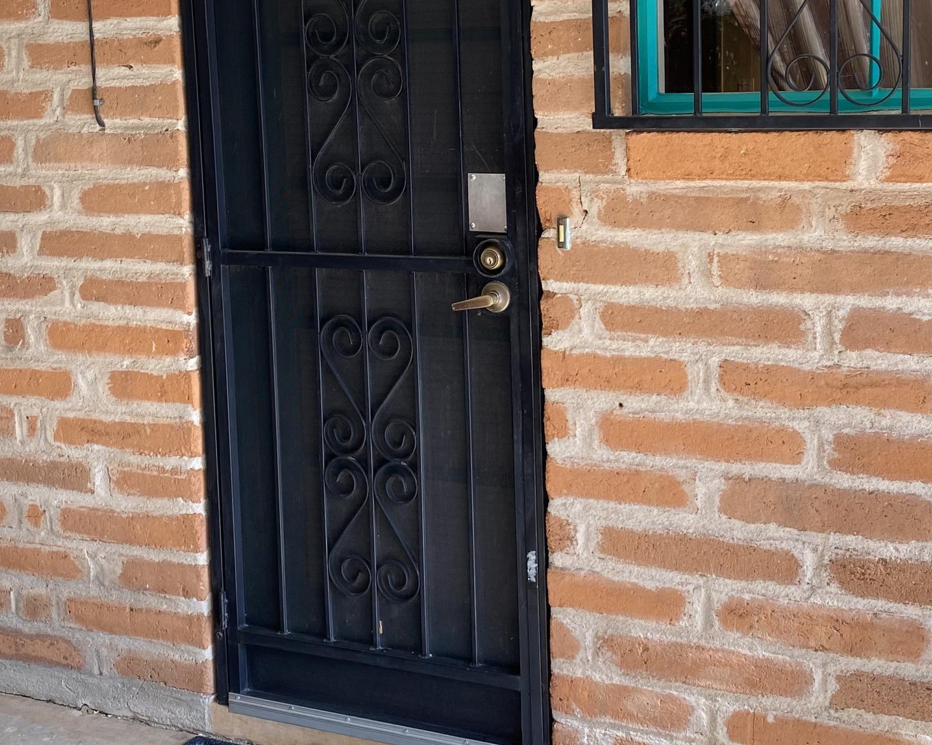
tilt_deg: -8.7
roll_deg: +2.2
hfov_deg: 36.0
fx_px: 1434
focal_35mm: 52
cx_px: 489
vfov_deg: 28.9
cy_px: 230
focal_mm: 4.25
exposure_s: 1/201
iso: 32
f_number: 1.8
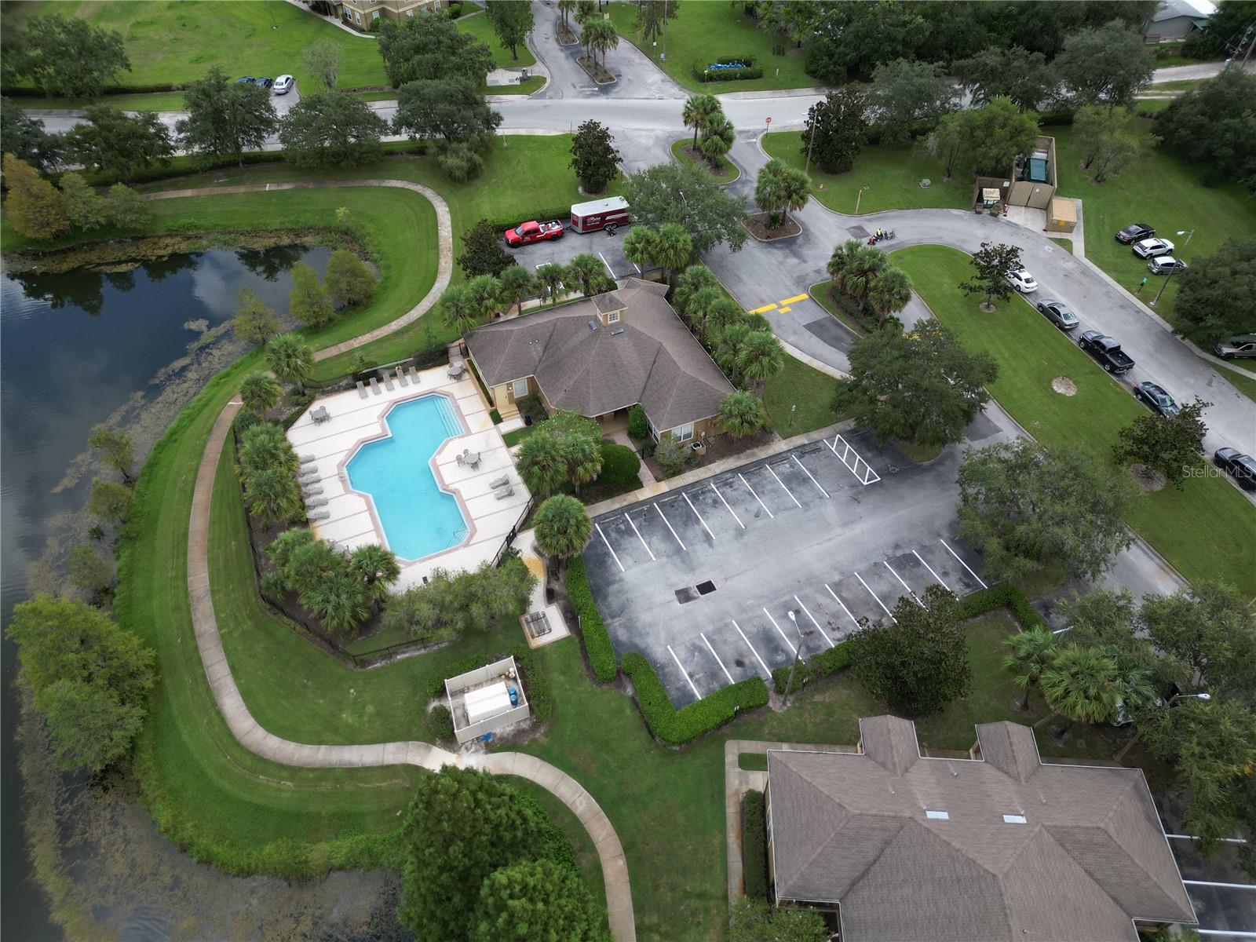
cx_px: 628
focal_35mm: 24
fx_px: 871
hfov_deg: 71.6
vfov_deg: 56.8
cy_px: 471
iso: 100
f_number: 1.7
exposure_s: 1/1000
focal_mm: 6.72
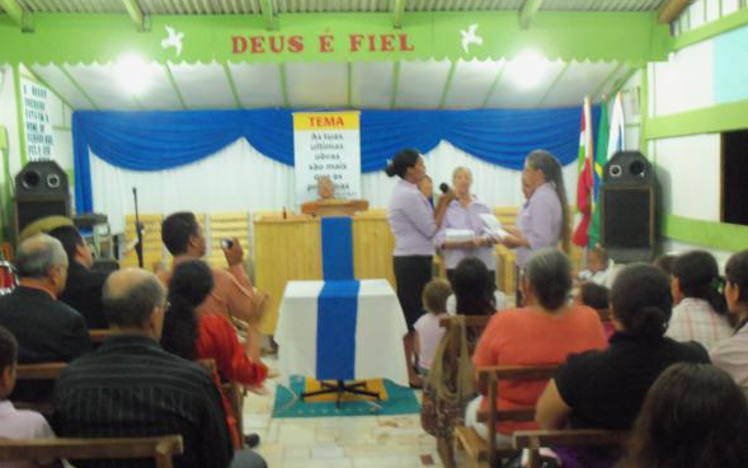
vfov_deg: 31.2
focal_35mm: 41
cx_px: 370
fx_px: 836
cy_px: 257
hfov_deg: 48.2
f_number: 3.7
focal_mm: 6.7
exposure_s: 1/10
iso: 400
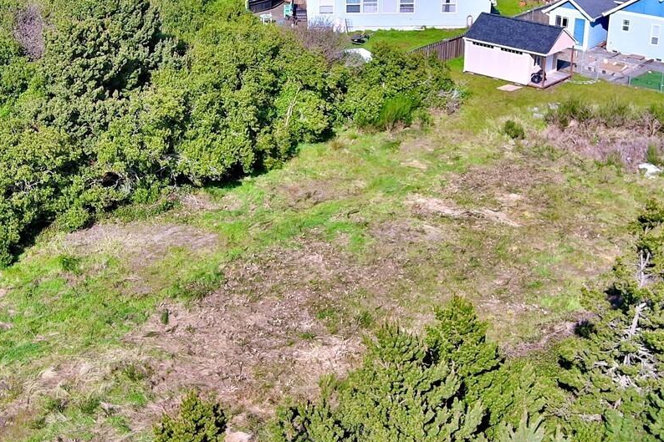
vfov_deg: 21.9
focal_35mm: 62
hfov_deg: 32.4
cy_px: 204
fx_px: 1143
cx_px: 327
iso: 100
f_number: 2.8
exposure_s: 1/858
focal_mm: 10.57
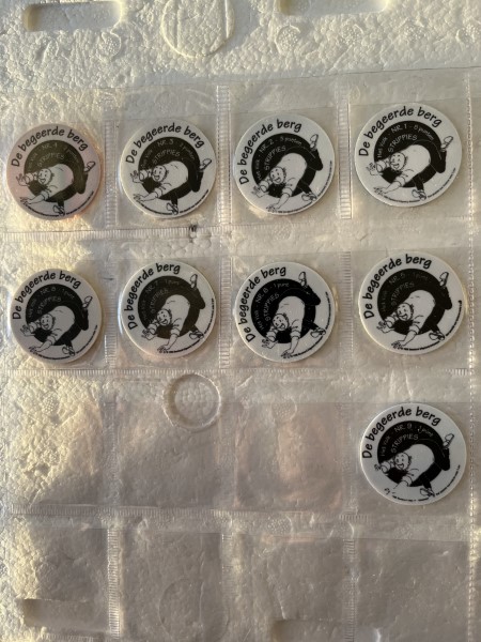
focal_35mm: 26
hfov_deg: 53.1
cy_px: 321
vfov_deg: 67.3
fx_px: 482
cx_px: 240
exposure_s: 1/121
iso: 80
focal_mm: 5.1
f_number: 1.6
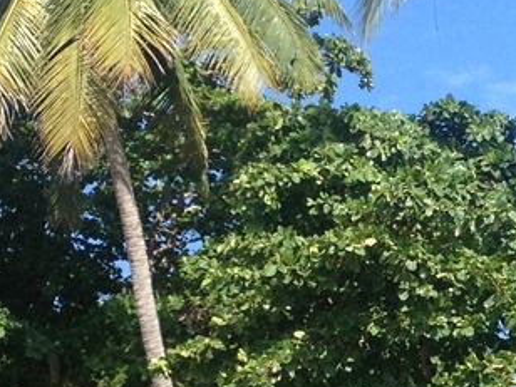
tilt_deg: +10.9
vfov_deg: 8.1
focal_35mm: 182
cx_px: 613
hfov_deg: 10.7
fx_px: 2713
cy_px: 395
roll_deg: +0.3
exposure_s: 1/1126
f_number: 2.4
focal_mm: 4.28
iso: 50
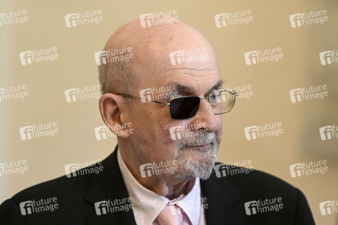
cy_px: 112
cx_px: 169
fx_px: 1501
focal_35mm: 160
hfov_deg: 12.8
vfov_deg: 8.6
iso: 4000
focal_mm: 160
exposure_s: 1/1250
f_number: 2.8
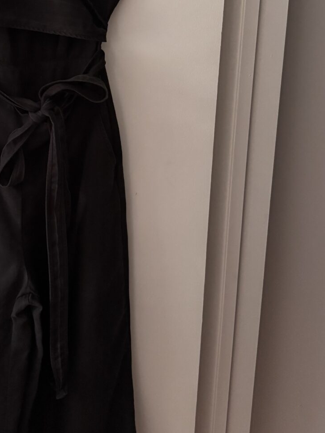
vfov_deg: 34.5
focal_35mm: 55
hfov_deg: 26.3
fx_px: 689
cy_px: 136
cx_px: 89
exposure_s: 1/30
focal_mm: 5.96
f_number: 1.6
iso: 640
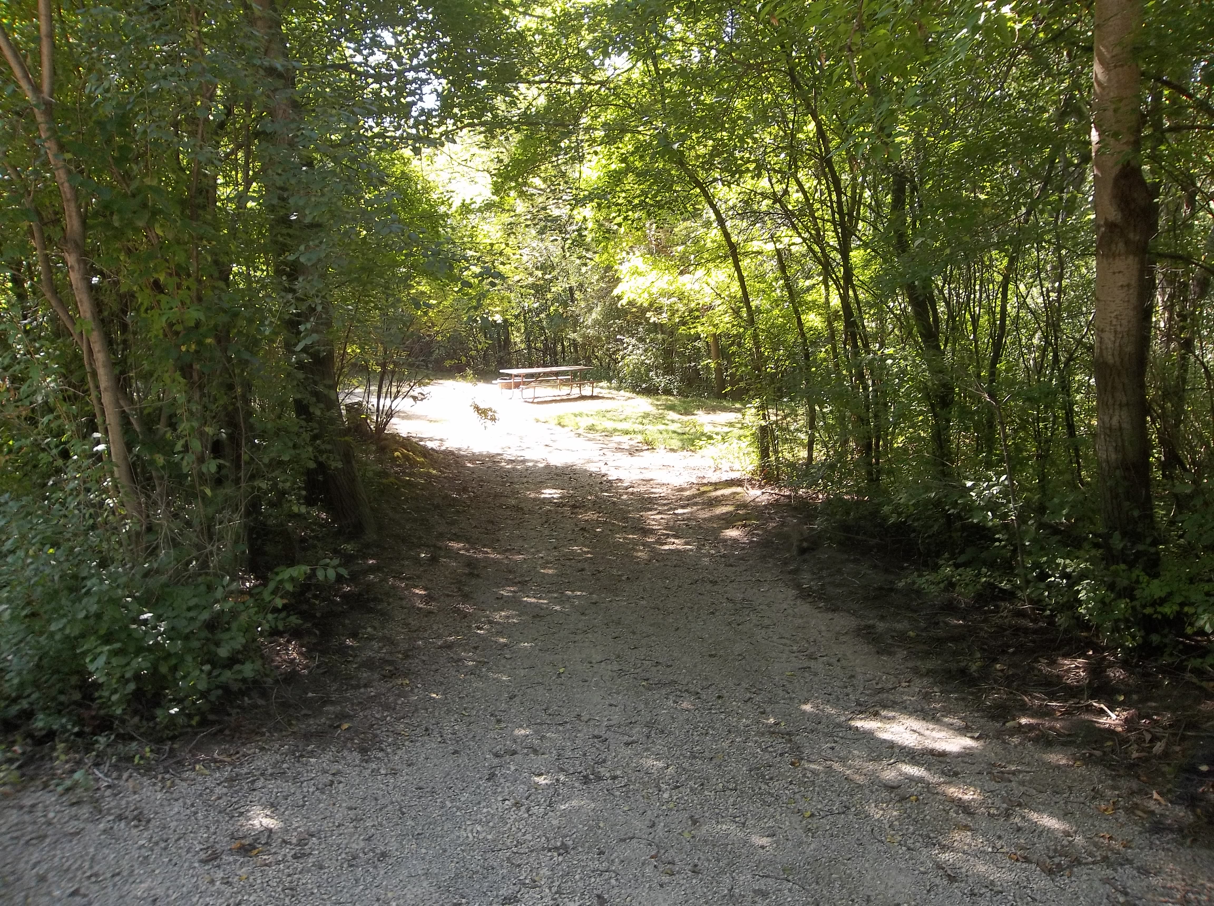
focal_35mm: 27
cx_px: 607
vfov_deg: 51.2
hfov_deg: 65.4
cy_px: 453
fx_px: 945
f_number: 3.5
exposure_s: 1/50
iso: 80
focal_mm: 4.9
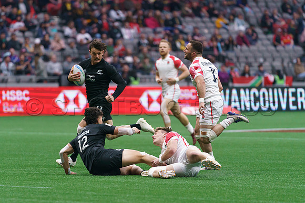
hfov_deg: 7.0
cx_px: 118
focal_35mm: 296
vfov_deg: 4.6
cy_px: 104
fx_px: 2508
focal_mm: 200
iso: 2500
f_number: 2.8
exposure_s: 1/3200
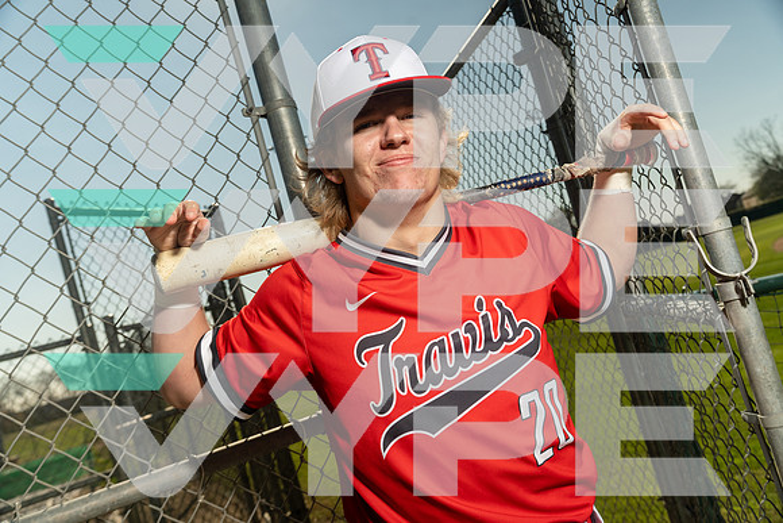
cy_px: 262
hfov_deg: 60.3
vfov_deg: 42.3
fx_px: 674
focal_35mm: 31
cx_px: 392
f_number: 5.6
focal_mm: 31
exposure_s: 1/200
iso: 500
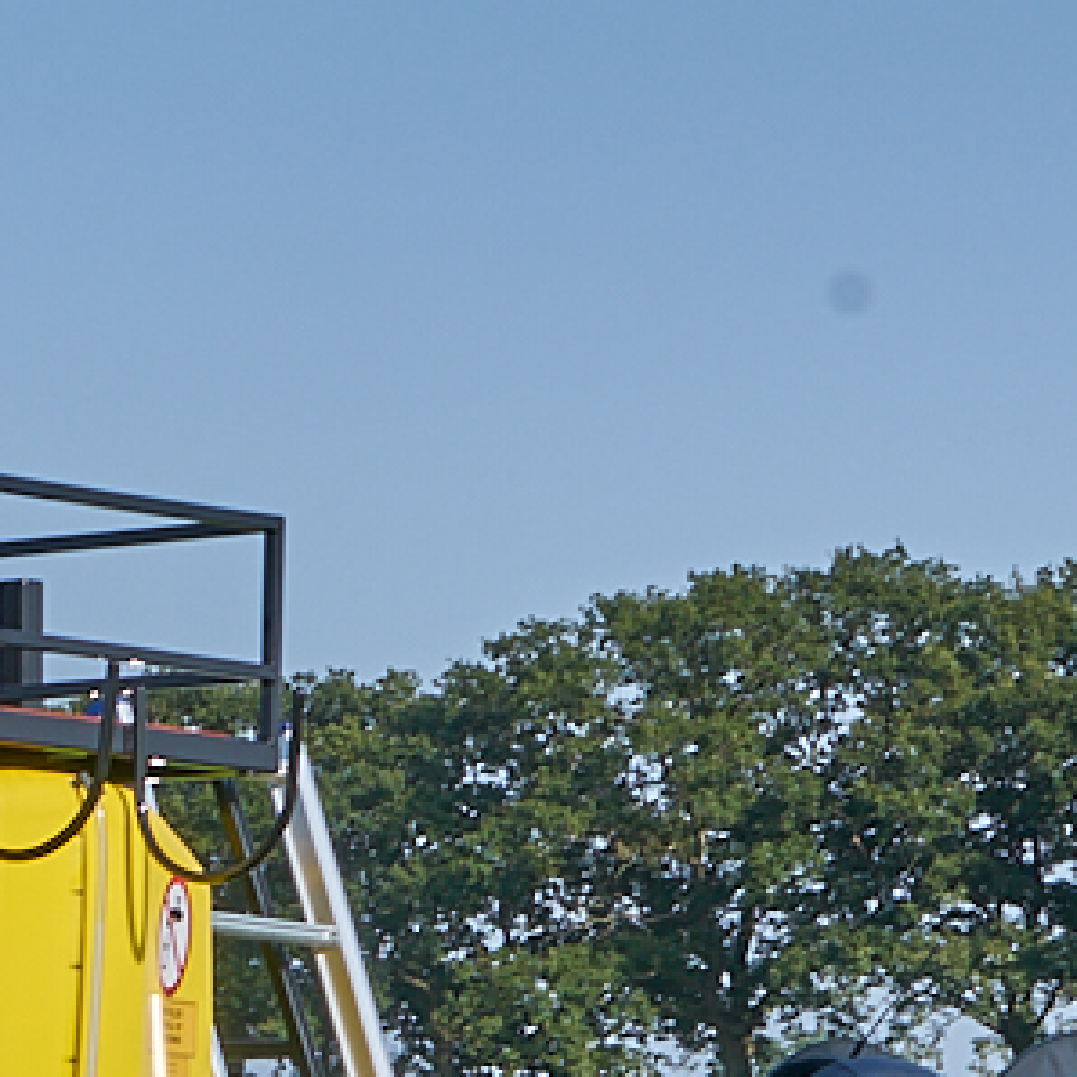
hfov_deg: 8.3
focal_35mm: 197
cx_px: -1243
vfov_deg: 8.7
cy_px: 1467
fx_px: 6934
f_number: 14
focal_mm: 36
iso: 100
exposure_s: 1/80
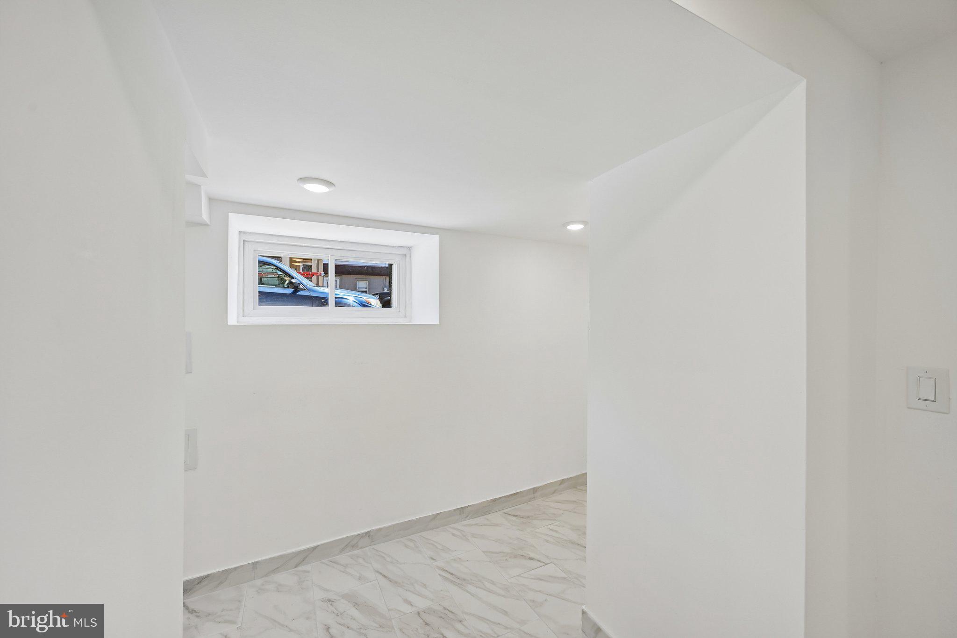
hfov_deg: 104.3
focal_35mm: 14
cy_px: 319
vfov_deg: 81.2
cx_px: 478
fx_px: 372
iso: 100
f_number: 8
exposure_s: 1/20
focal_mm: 14
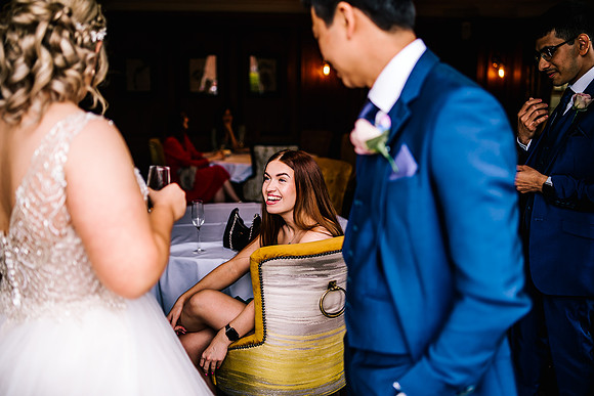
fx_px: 578
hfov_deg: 54.4
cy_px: 198
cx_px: 297
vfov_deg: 37.9
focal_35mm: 35
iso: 100
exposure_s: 1/500
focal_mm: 35
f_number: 1.6
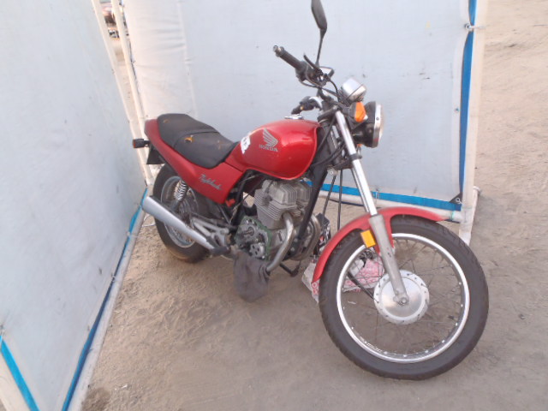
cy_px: 206
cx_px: 274
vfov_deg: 49.7
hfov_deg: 63.4
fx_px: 443
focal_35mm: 28
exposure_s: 1/15
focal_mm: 5
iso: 200
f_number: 3.5
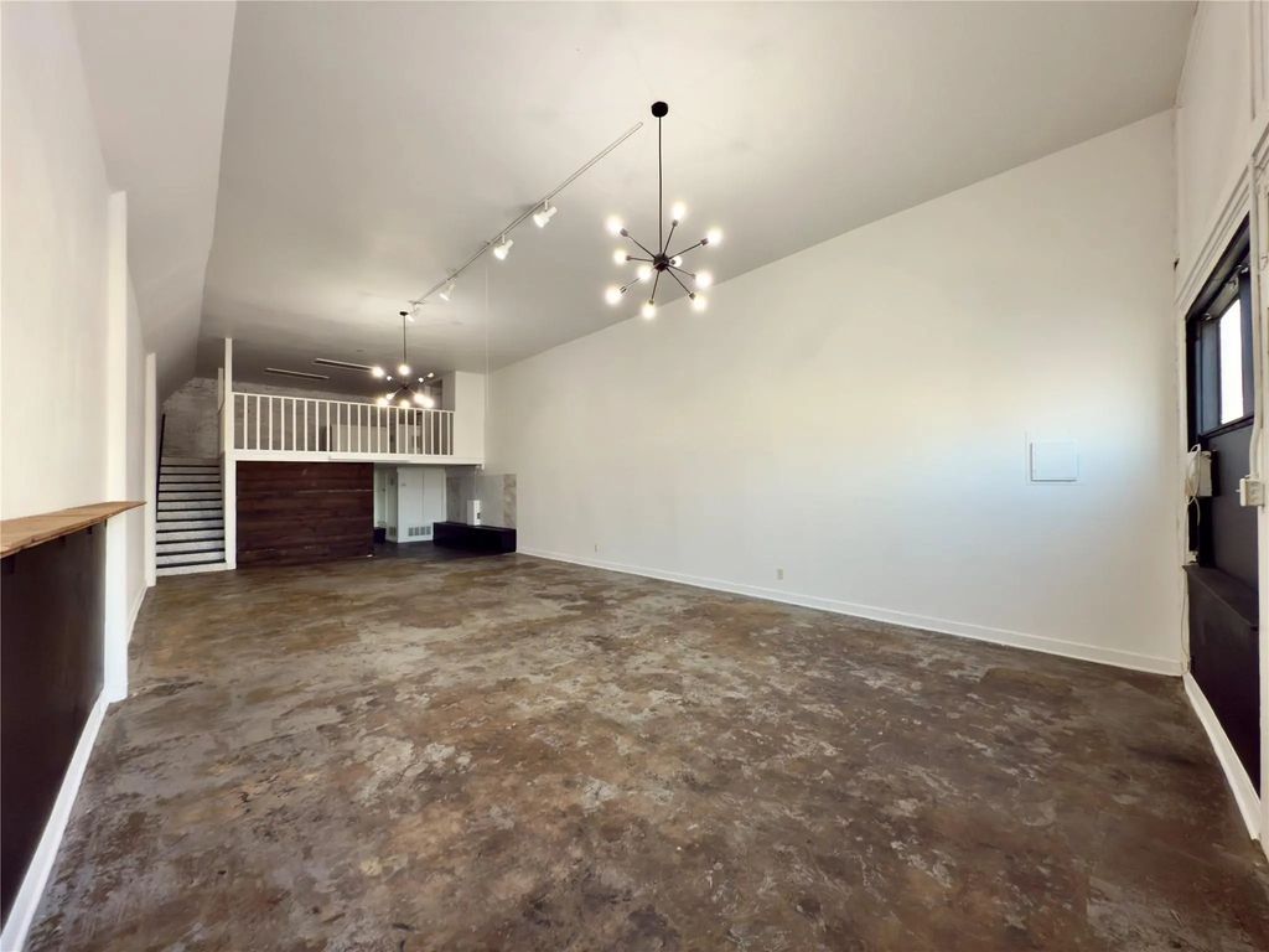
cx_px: 634
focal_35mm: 14
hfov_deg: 102.1
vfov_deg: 85.7
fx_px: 513
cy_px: 476
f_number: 2.2
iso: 64
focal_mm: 2.22
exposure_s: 1/30
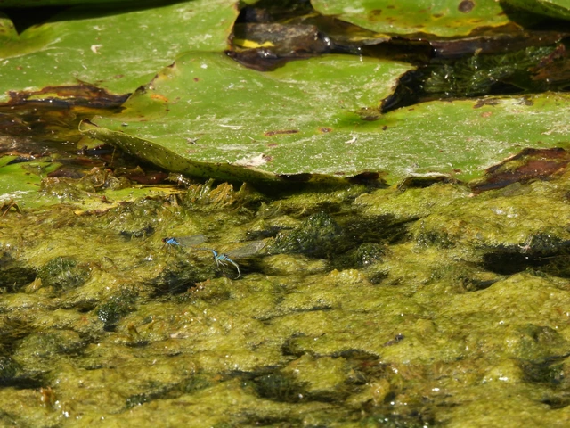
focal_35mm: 850
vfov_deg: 1.7
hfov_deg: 2.3
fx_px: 13996
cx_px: 285
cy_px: 214
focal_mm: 152
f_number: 6.3
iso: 100
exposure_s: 1/320
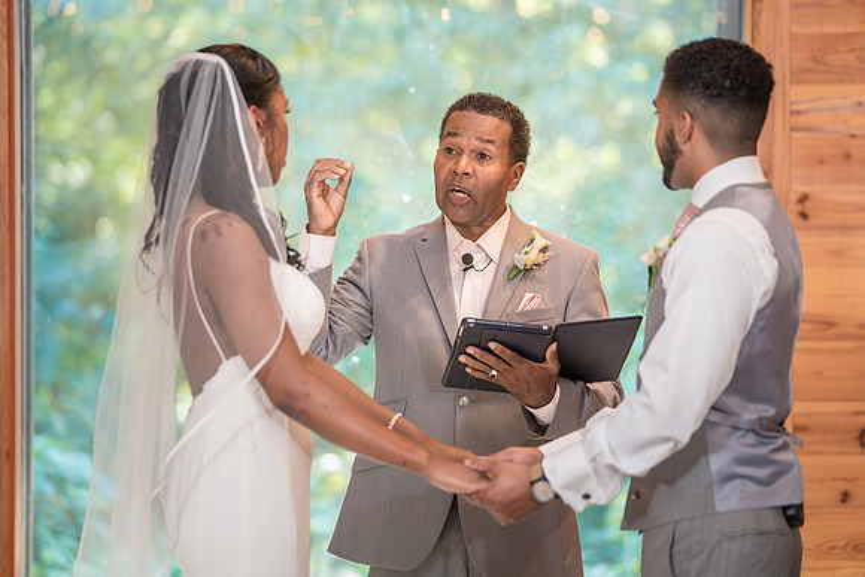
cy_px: 260
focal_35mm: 152
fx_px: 3663
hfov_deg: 13.5
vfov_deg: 9.0
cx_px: 417
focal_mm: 137
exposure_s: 1/100
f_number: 2.8
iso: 800
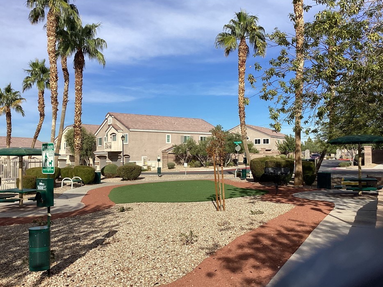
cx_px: 203
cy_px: 154
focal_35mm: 34
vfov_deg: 41.7
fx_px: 376
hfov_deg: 53.9
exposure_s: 1/1664
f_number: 2.4
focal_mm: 3.3
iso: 25
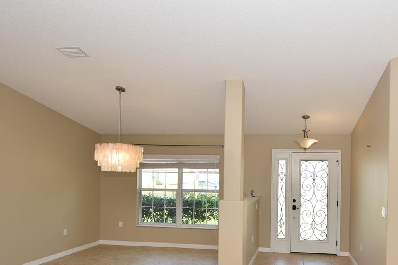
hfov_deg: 71.7
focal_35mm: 24
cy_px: 185
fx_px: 265
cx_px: 263
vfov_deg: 51.7
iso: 200
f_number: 5
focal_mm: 10
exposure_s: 1/100
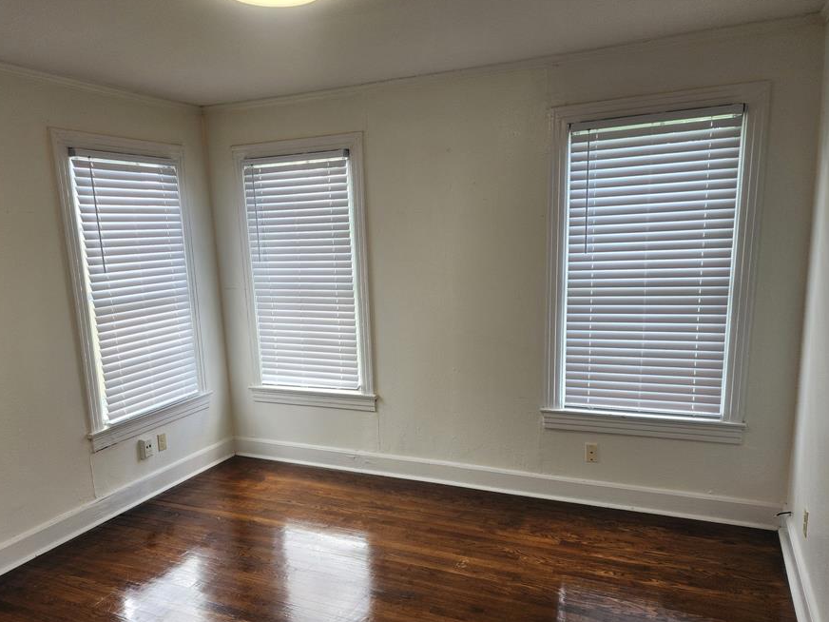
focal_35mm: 27
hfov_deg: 65.2
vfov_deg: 51.2
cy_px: 359
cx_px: 384
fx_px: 647
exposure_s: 1/120
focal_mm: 6.4
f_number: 1.8
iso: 100
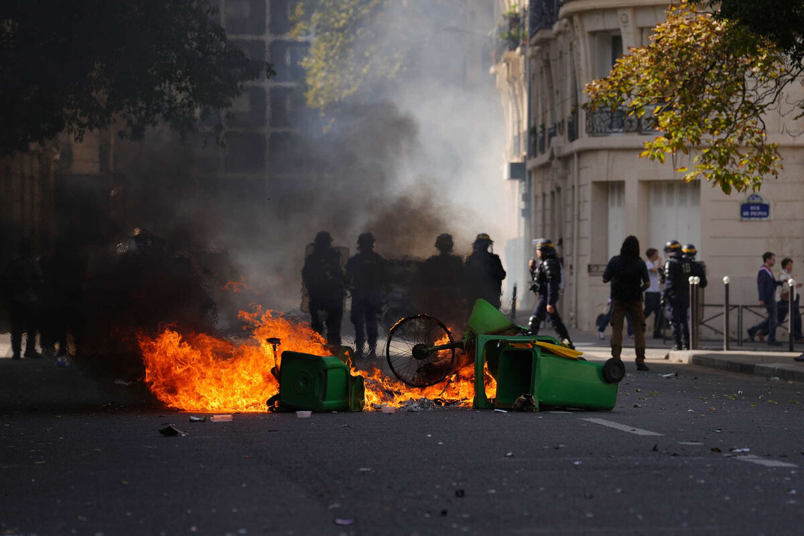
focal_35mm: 165
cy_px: 268
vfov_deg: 8.3
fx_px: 3685
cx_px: 402
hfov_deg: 12.5
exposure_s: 1/3200
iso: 400
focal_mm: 165
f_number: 4.5
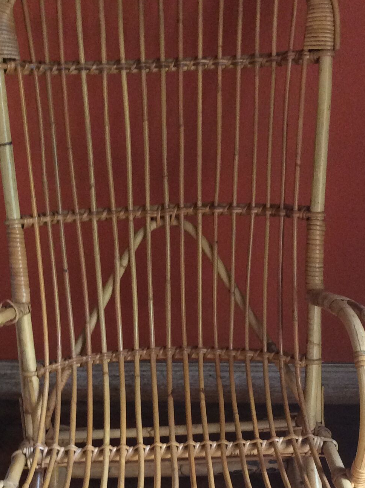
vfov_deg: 29.8
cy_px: 364
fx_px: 902
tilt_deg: -36.4
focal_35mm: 64
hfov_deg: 22.9
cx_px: 177
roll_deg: +2.6
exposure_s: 1/25
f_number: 2.4
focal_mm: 3.3
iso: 160
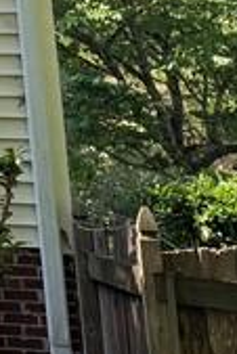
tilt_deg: +14.3
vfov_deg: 12.7
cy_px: -220
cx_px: -826
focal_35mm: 151
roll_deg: -0.9
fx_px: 1488
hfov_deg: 6.5
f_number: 1.78
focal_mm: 6.76
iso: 100
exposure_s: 1/381
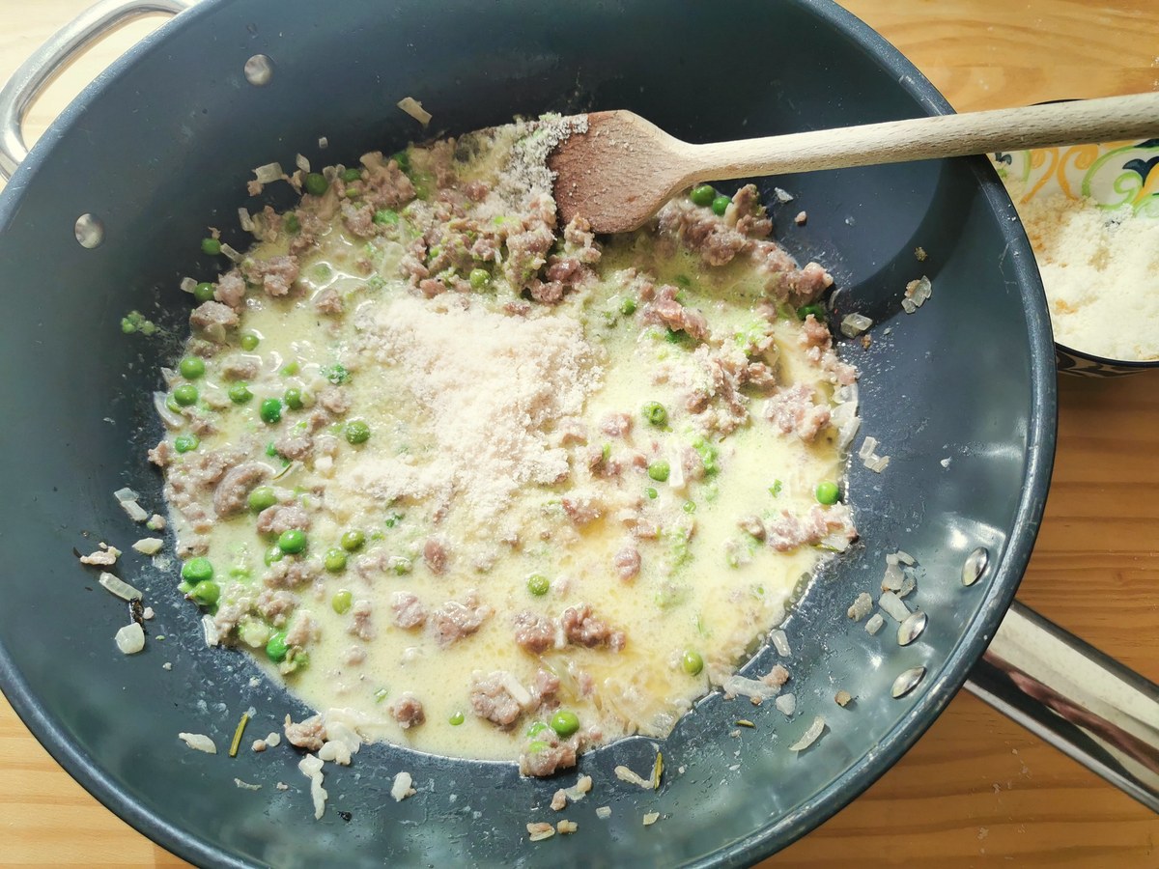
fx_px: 904
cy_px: 434
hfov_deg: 65.3
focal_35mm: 27
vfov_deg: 51.4
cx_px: 580
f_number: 1.6
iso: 64
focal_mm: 5.56
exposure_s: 1/100
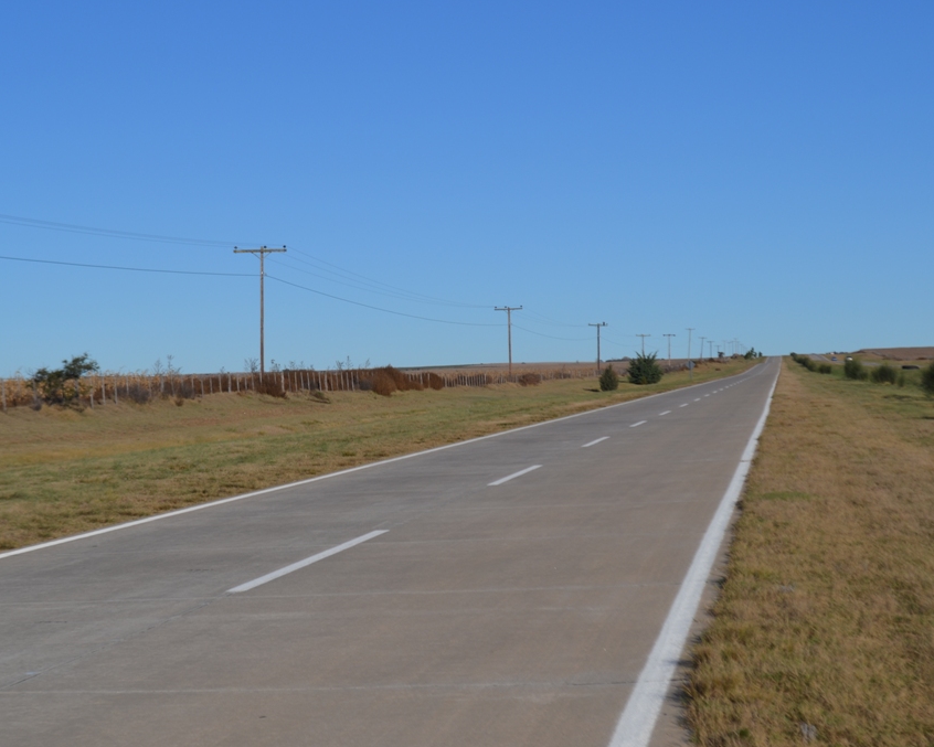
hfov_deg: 24.9
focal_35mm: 77
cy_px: 373
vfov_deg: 20.0
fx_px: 2117
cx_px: 419
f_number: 9
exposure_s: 1/320
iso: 100
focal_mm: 45
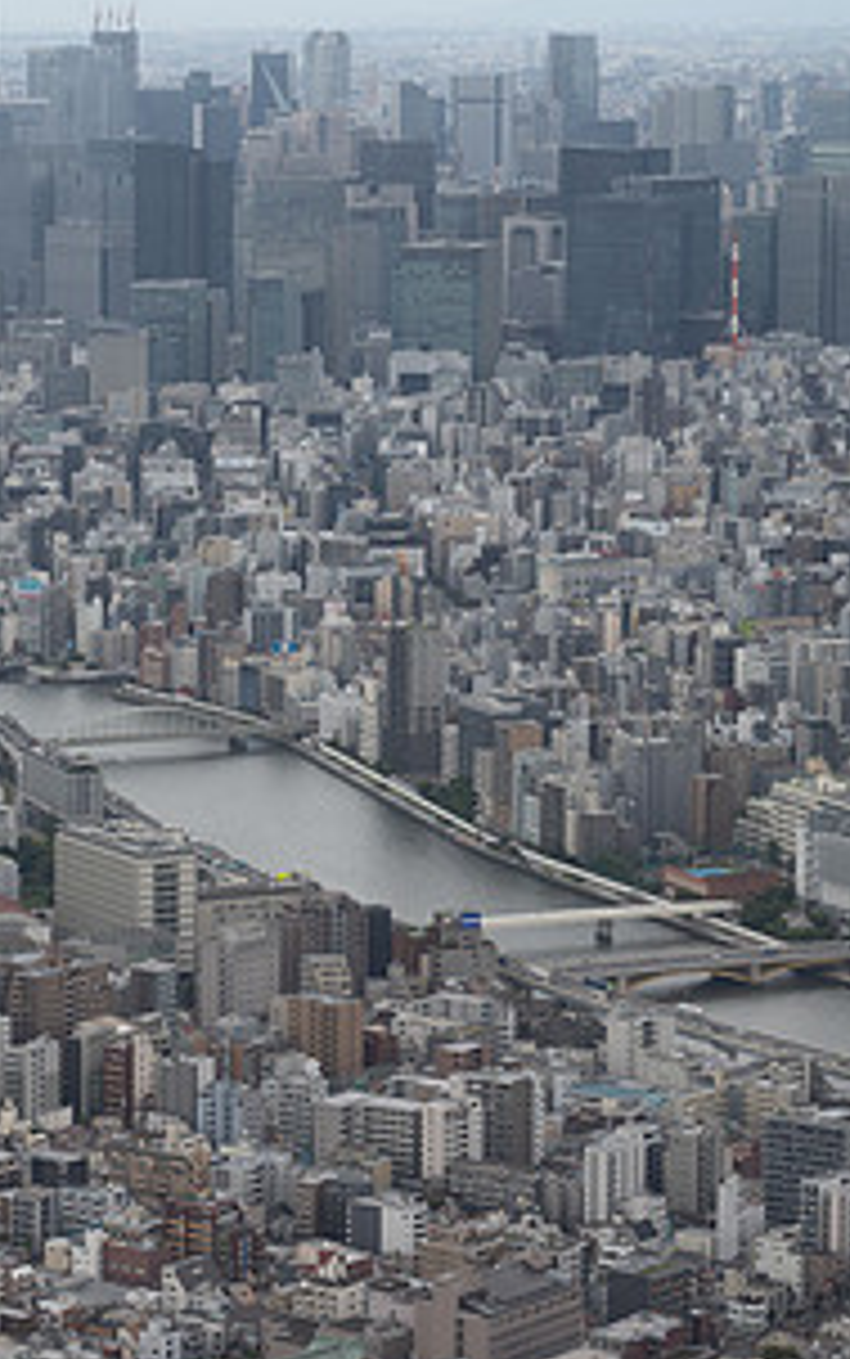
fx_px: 5073
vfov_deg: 15.2
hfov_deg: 9.4
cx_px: -319
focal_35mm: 137
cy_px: 601
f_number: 8
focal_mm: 70
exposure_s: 1/400
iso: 320
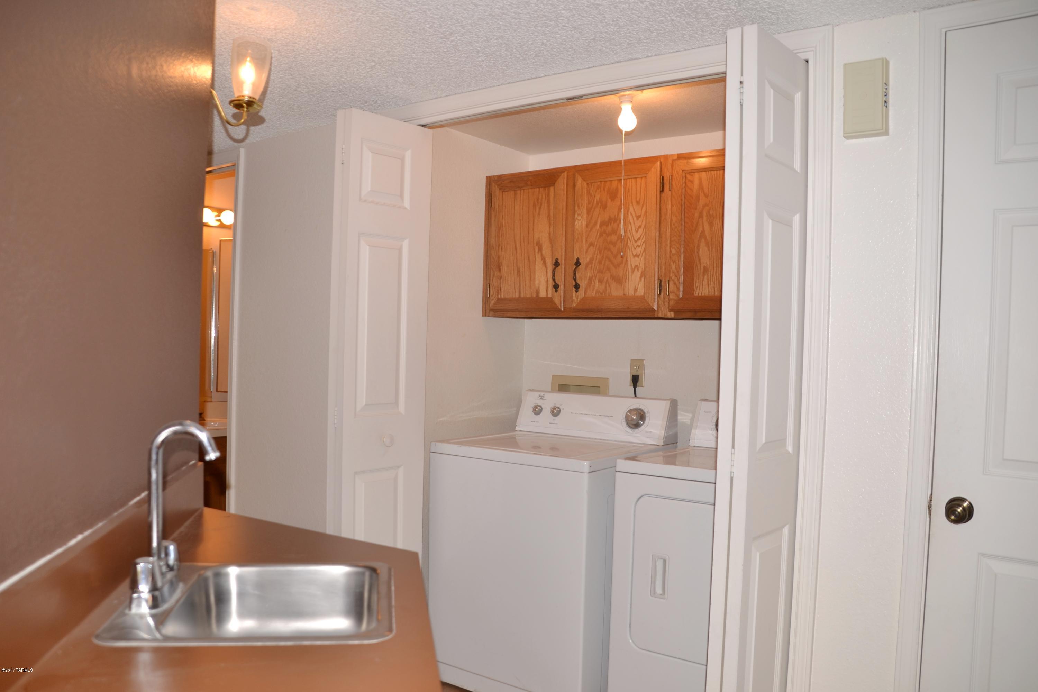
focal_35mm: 30
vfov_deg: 43.6
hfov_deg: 61.9
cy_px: 346
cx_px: 519
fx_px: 865
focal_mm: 20
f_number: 3.5
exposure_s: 1/60
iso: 100
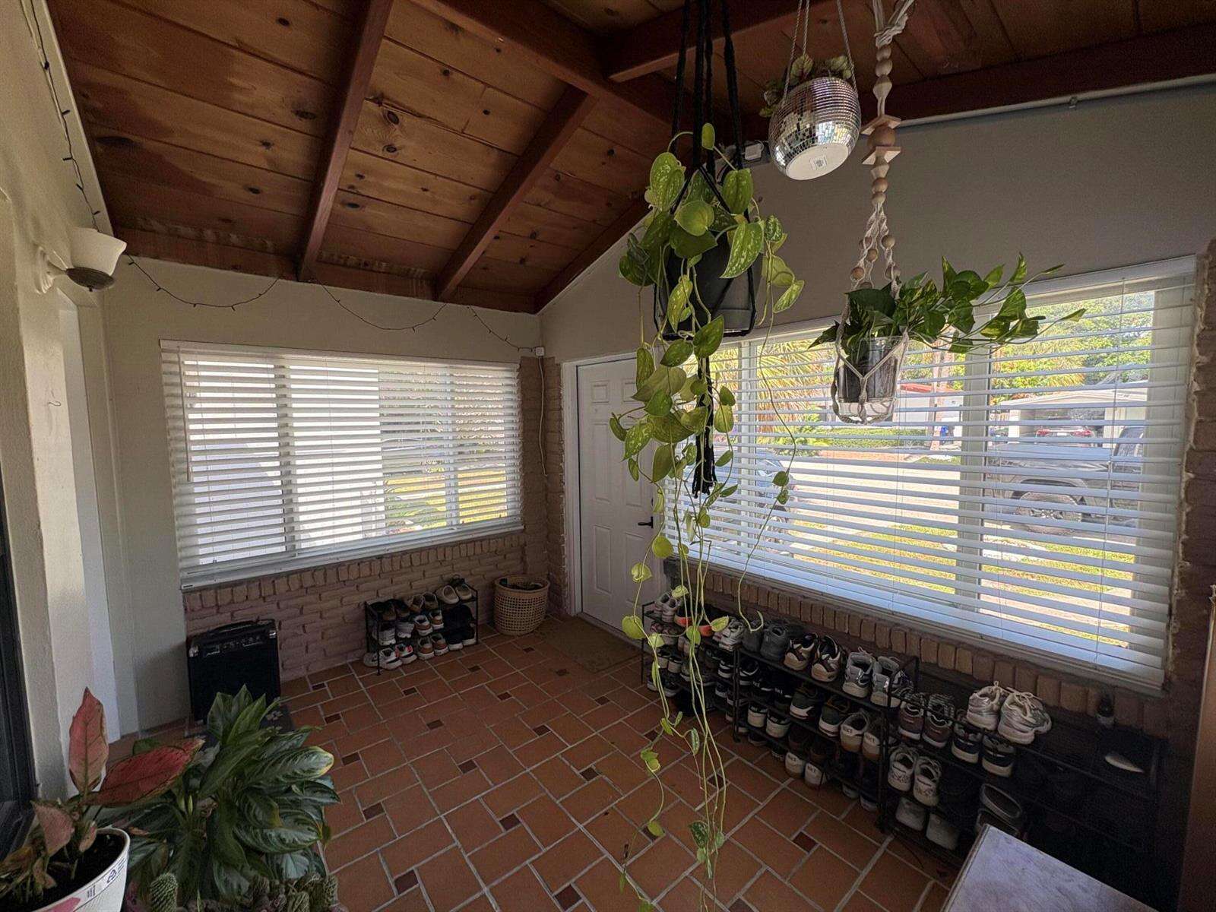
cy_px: 456
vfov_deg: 85.7
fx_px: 492
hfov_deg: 102.1
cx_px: 608
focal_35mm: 14
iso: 64
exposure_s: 1/215
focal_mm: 2.22
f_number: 2.2
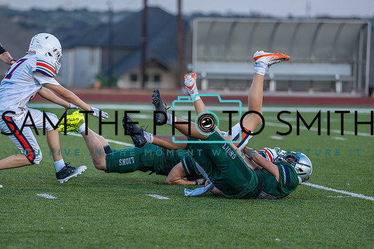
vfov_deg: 5.9
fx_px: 2430
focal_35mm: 234
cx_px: 150
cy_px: 130
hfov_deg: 8.8
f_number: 2.8
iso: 800
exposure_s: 1/1000
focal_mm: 170
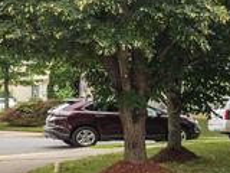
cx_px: 528
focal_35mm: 86
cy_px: 70
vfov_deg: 17.2
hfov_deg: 15.2
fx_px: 571
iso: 320
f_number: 10
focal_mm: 14
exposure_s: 1/30
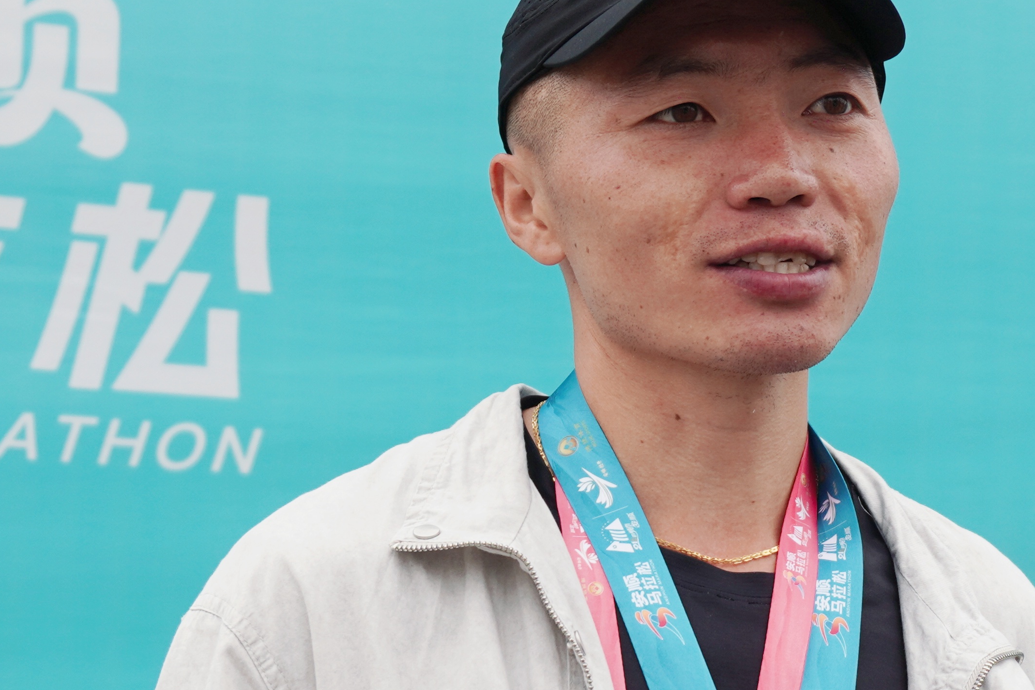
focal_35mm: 88
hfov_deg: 23.0
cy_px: 616
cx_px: 641
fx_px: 2541
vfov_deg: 15.3
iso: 100
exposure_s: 1/320
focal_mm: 21
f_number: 2.8
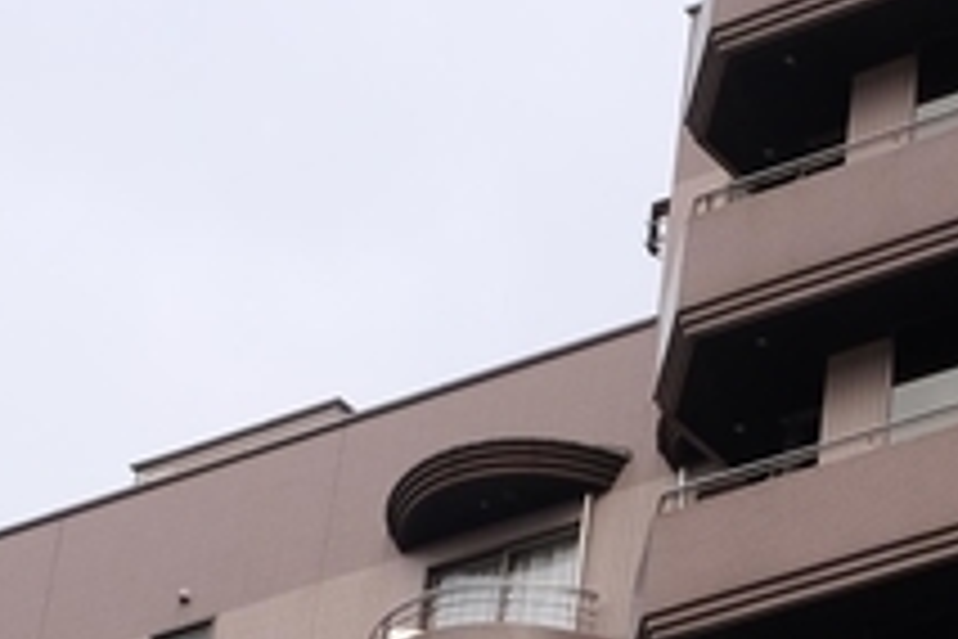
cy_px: 963
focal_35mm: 152
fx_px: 4045
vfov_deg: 8.8
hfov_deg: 12.9
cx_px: 1381
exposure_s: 1/350
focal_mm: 18
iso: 200
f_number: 5.6
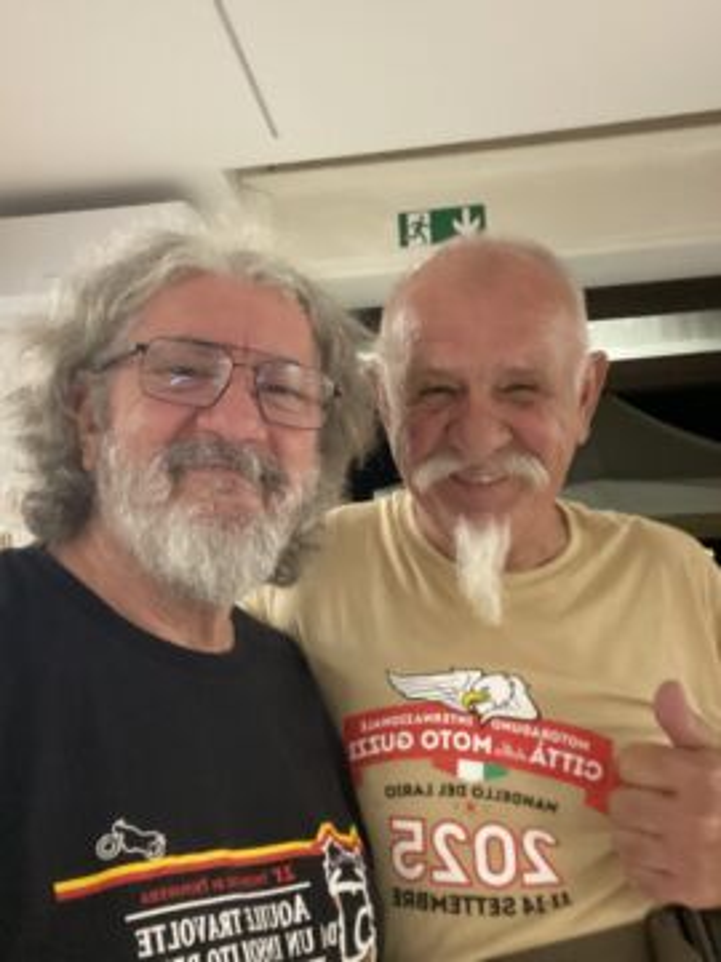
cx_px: 360
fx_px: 833
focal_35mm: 30
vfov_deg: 60.0
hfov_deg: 46.8
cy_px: 481
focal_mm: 2.71
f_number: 2.2
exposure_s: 1/25
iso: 500
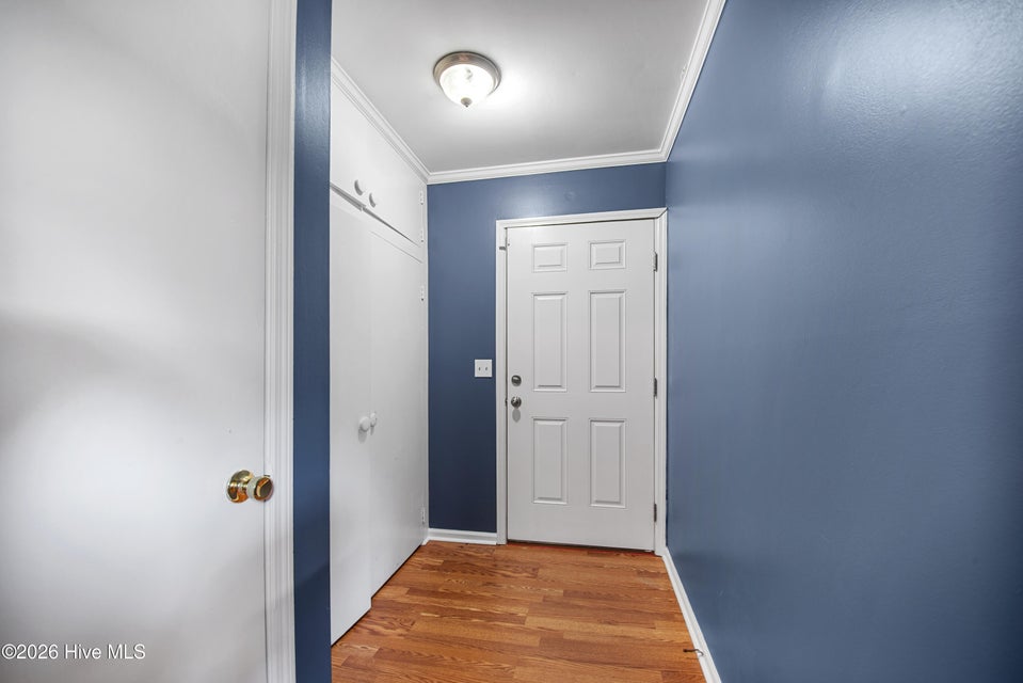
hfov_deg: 104.2
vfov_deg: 81.2
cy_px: 342
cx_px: 512
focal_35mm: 14
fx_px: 398
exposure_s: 2
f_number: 9
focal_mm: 14
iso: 100
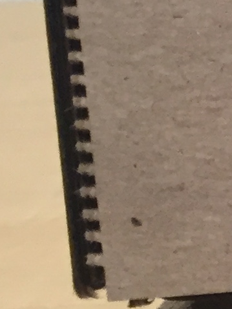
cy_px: 47
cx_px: 925
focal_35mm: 198
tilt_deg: -12.0
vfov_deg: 9.9
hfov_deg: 6.2
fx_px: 1768
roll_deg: +1.6
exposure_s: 1/30
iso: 80
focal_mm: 4.15
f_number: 2.2
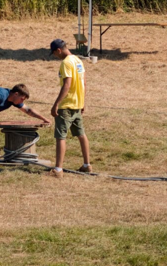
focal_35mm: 255
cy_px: 90
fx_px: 1855
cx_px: 7
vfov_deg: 8.2
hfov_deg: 5.1
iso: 50
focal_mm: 70
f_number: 6.3
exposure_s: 1/250
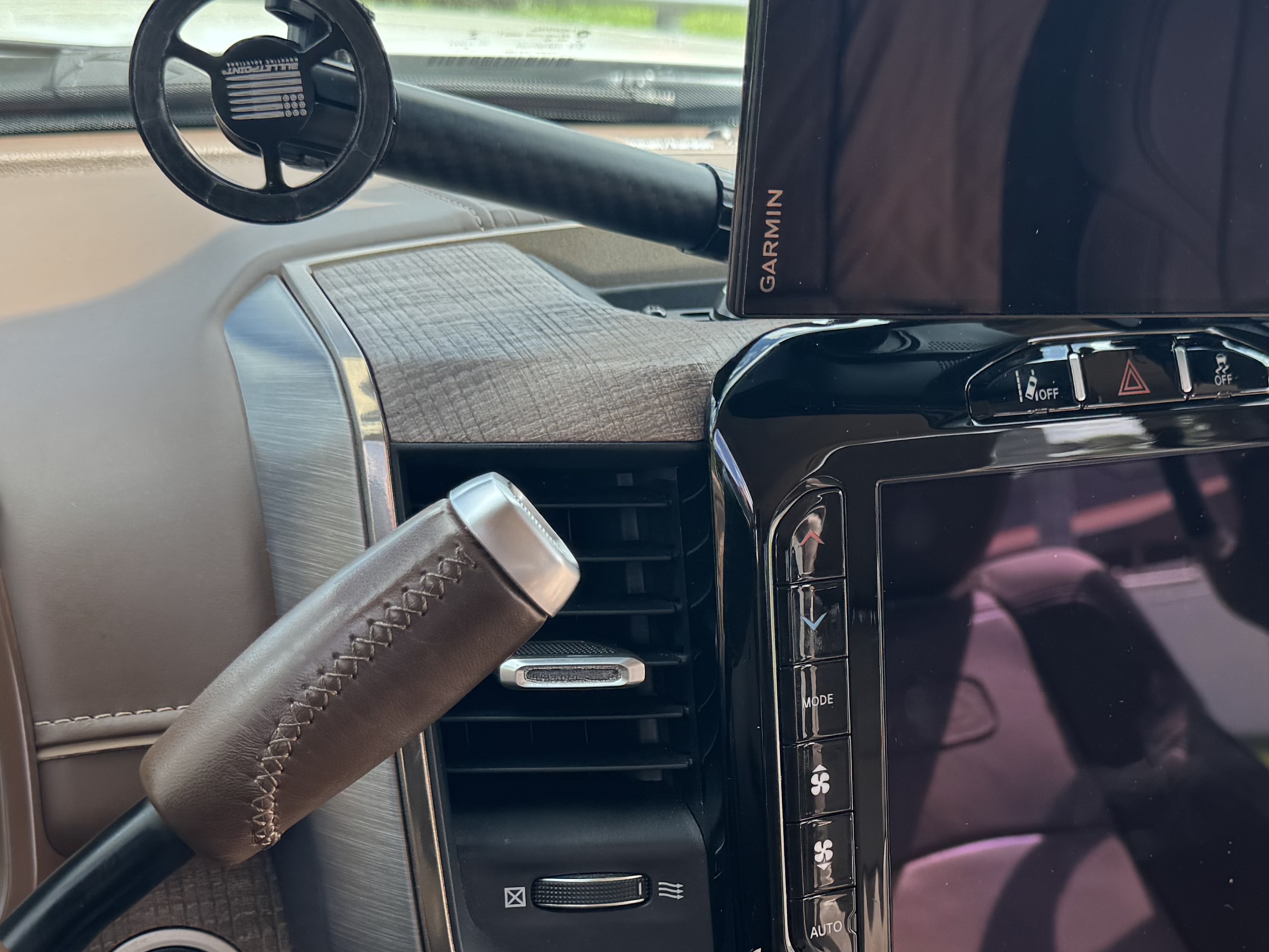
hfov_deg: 36.7
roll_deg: -4.4
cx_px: 771
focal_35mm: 52
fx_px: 1906
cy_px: 737
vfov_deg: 27.6
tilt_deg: -25.6
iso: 80
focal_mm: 6.76
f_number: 1.78
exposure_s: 1/491
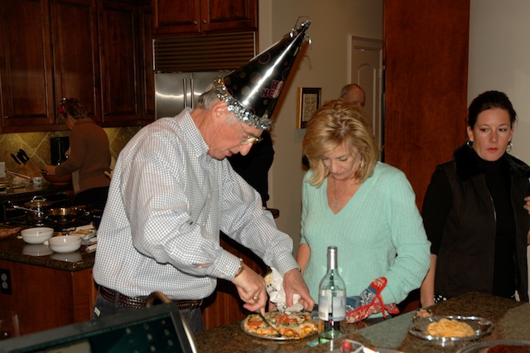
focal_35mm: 51
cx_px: 265
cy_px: 176
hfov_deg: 38.9
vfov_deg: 26.5
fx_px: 750
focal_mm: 34
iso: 200
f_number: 4.2
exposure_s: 1/60
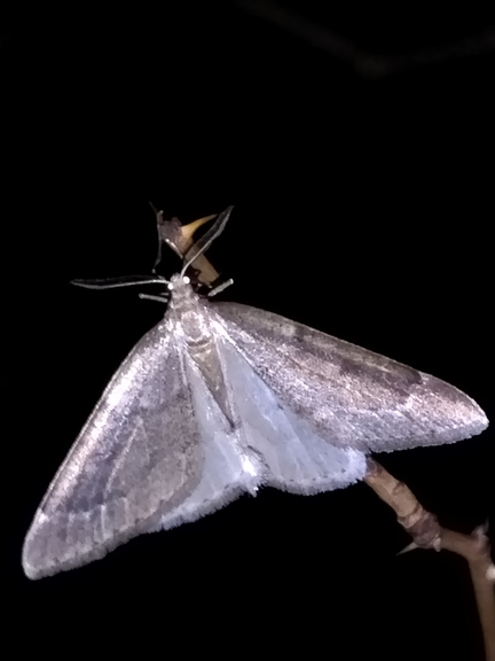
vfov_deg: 60.0
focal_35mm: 30
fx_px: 572
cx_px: 234
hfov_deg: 46.8
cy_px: 334
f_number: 1.79
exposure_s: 1/50
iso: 378
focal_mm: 4.71
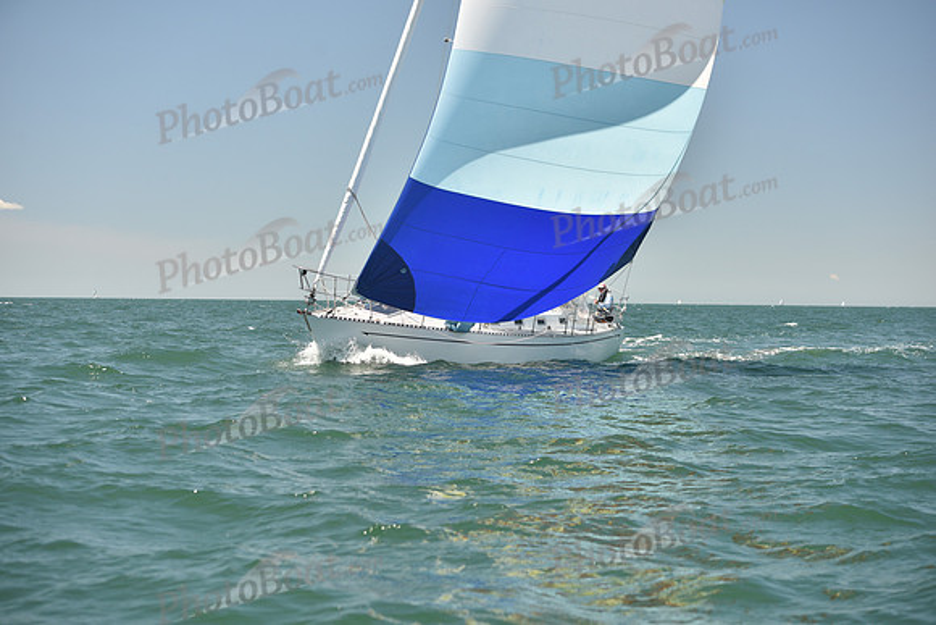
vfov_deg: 19.5
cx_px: 468
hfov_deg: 28.8
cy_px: 312
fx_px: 1820
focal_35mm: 70
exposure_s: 1/800
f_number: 4
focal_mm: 70
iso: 250
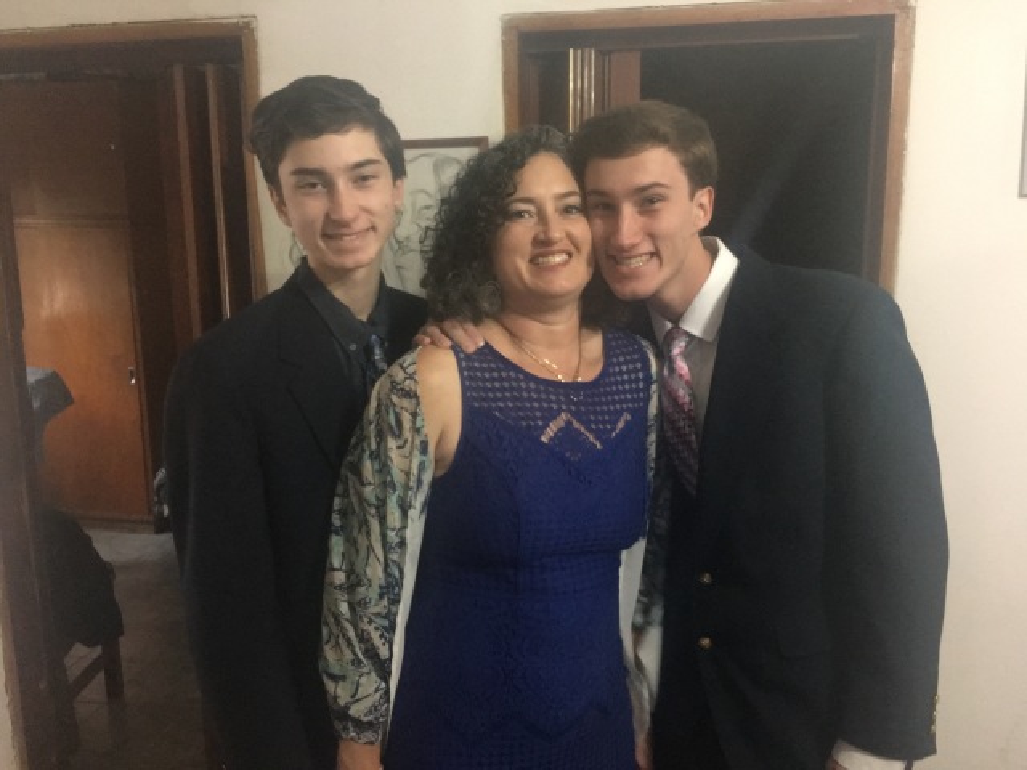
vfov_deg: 48.2
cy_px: 385
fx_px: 860
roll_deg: +1.4
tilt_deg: -10.5
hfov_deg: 61.7
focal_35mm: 29
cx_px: 514
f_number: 2.2
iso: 320
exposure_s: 1/17
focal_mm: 4.15
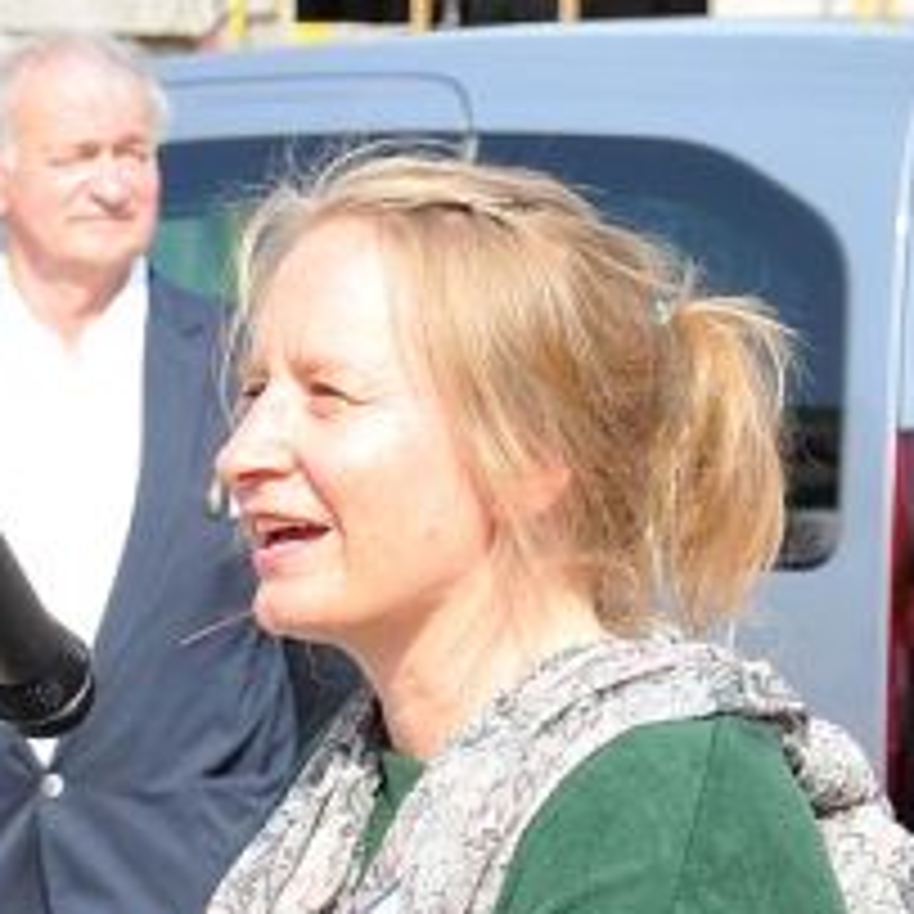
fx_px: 9729
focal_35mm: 326
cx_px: -230
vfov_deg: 5.4
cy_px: 873
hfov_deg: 5.4
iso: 200
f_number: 8
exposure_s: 1/250
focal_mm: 65
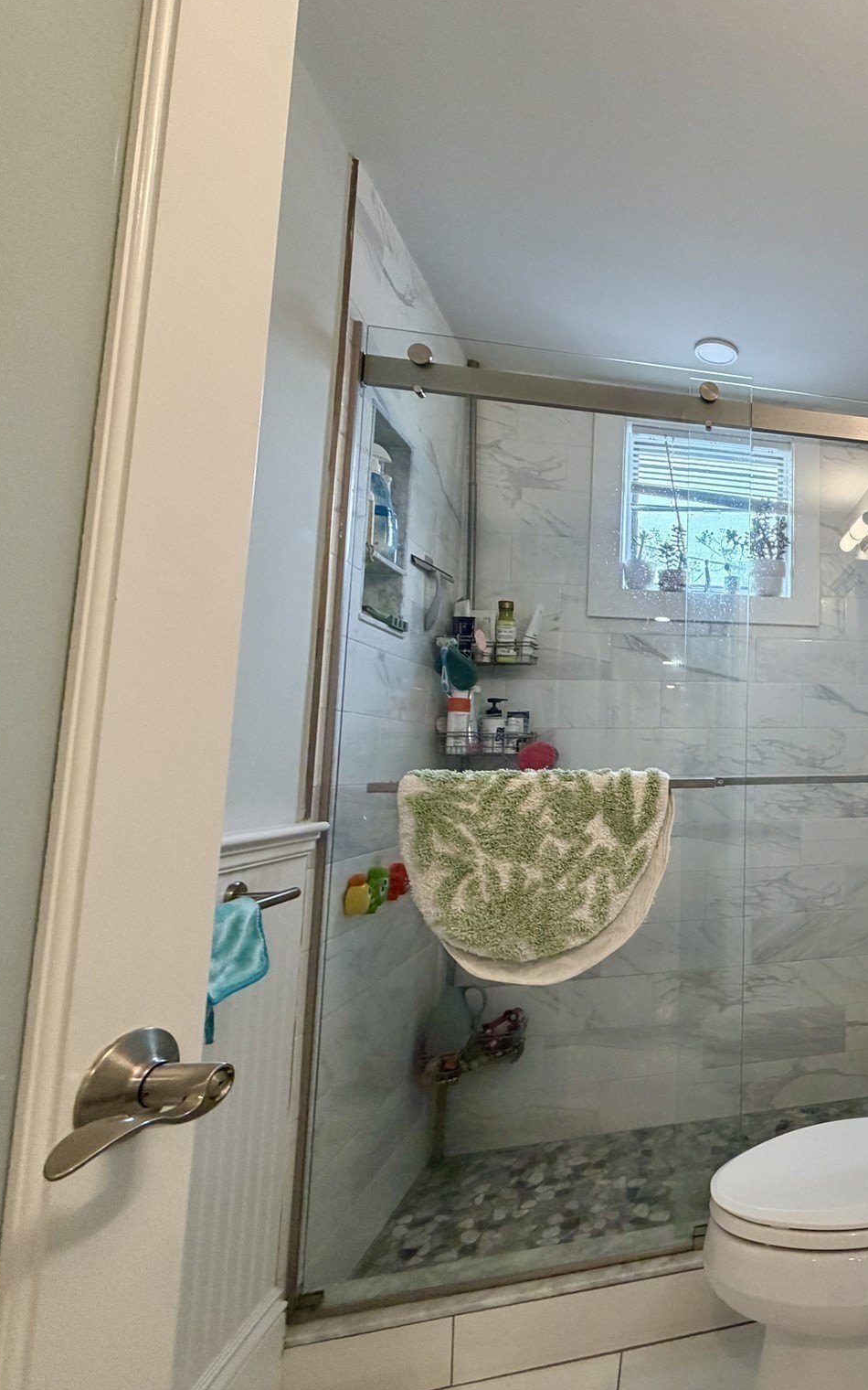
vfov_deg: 85.1
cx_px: 907
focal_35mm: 20
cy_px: 690
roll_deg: +1.1
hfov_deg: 47.2
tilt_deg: +6.0
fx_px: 757
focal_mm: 2.22
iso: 200
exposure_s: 1/60
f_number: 2.2
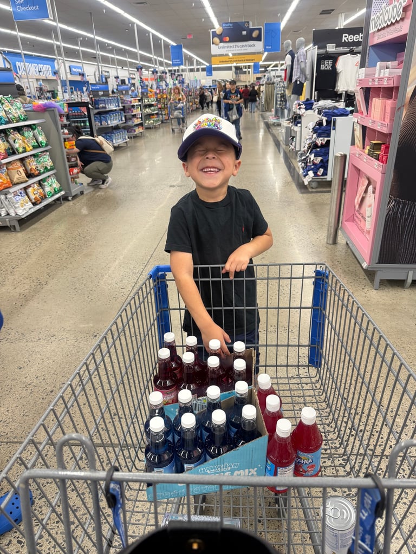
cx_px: 208
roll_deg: +2.1
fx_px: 384
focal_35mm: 24
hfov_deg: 56.8
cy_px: 277
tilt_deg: -25.0
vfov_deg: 71.6
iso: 125
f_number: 1.78
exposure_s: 1/121
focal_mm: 6.76
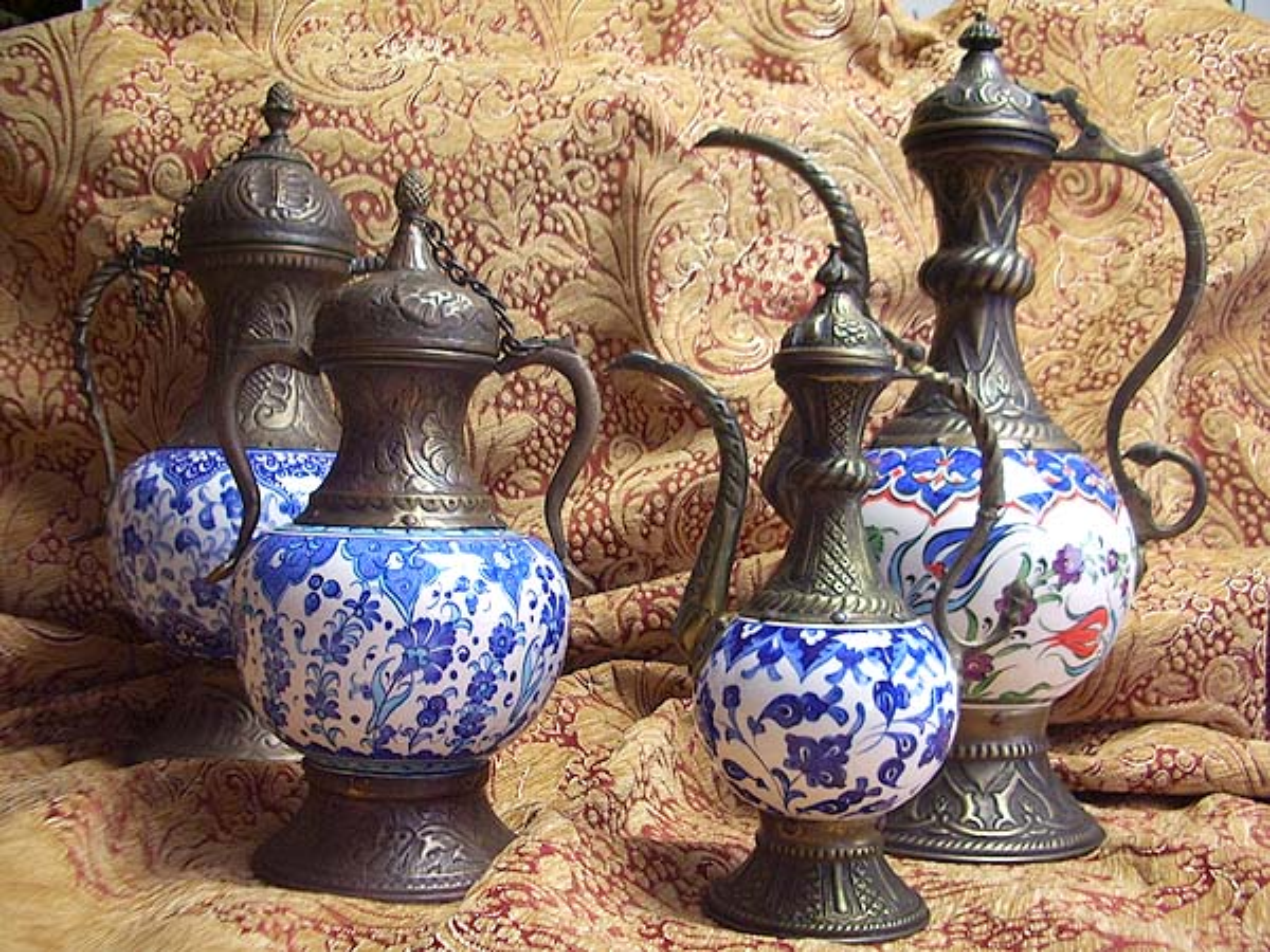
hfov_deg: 52.6
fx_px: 1284
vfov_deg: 40.7
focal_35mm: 35
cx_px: 635
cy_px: 476
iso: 100
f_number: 2.6
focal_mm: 5.8
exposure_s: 1/15
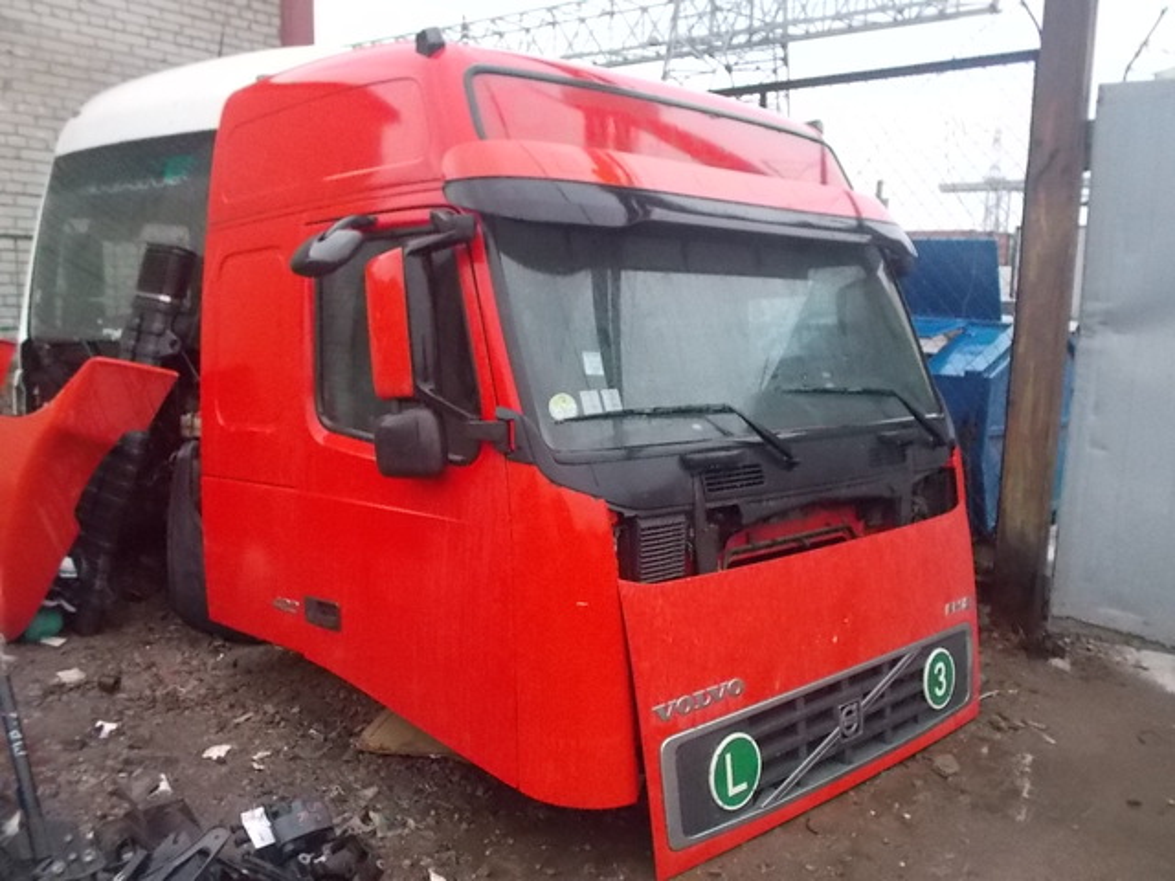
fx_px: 984
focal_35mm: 29
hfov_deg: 61.7
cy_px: 440
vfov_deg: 48.2
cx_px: 588
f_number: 3.3
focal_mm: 4.1
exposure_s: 1/125
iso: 500
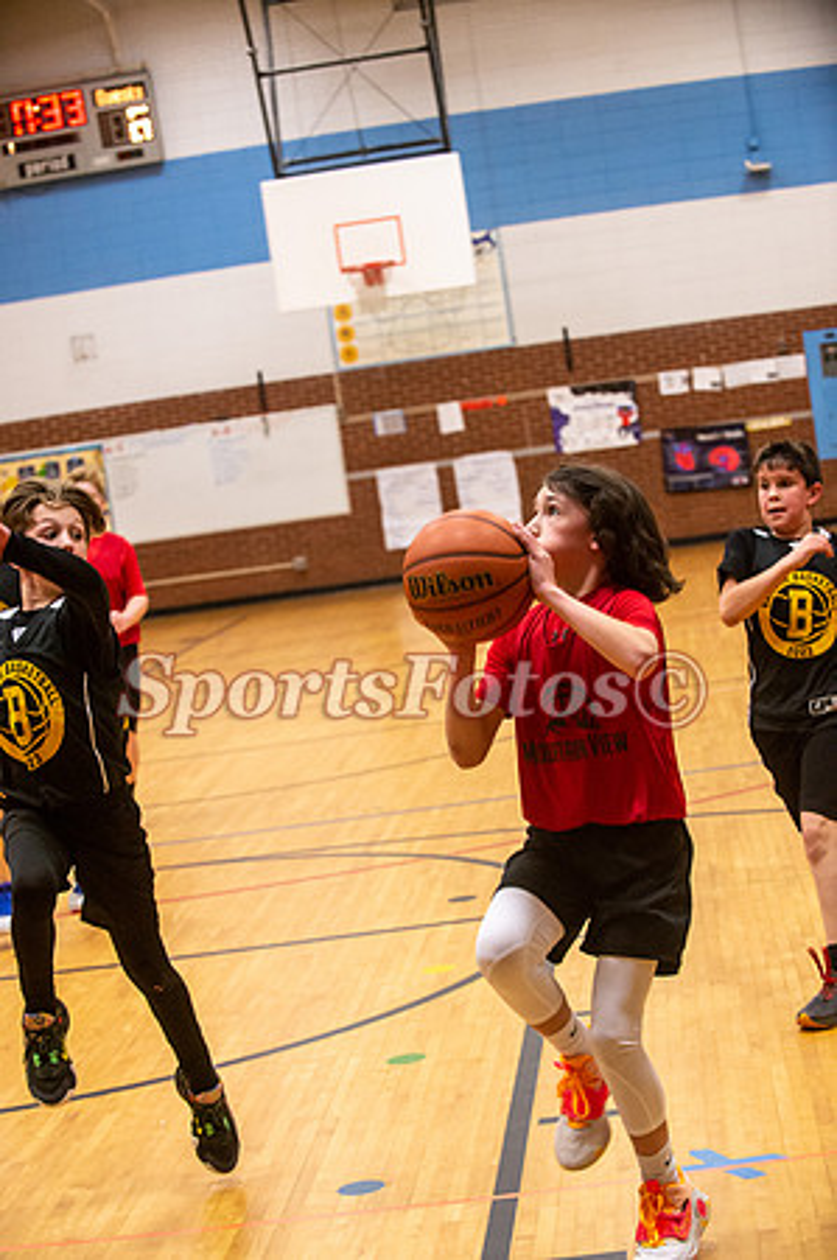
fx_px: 4055
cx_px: 418
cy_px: 630
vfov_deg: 17.7
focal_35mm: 116
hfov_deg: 11.8
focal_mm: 116
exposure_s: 1/500
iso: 5000
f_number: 4
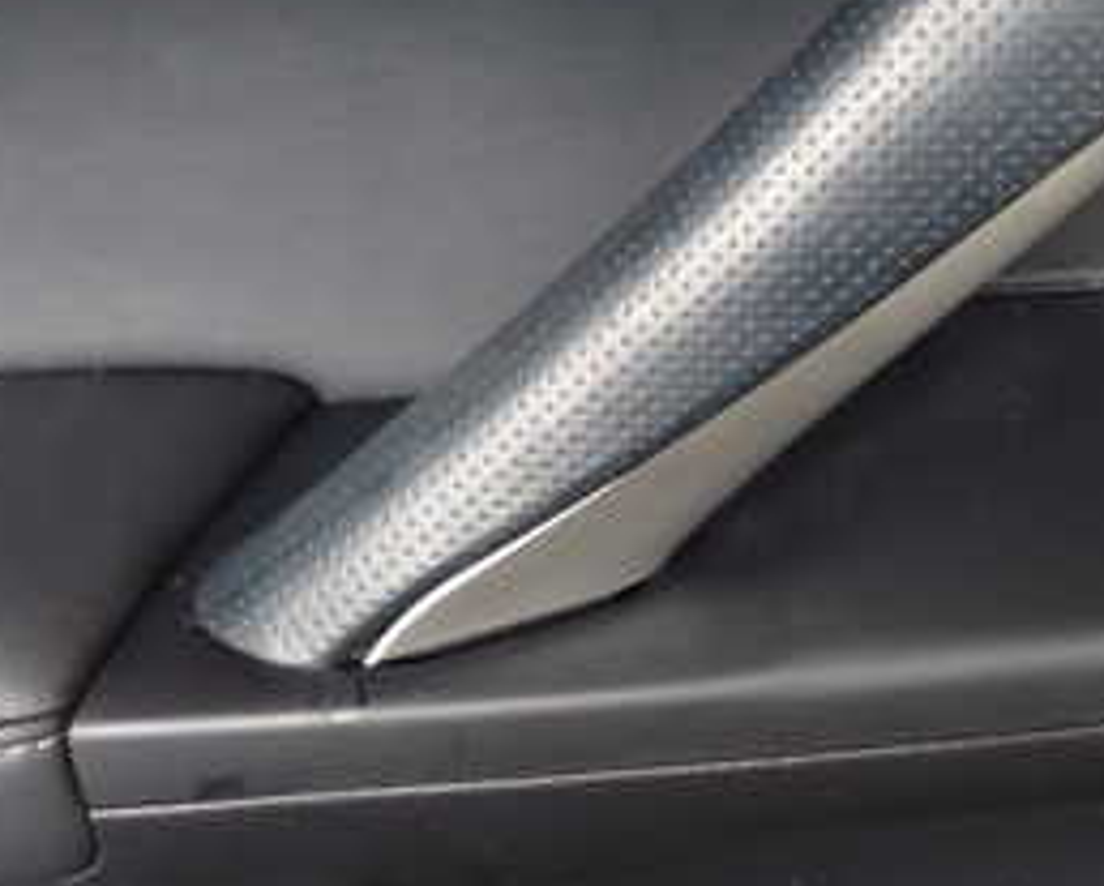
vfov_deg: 21.6
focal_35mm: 68
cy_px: -21
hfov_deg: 26.0
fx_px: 2224
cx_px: 1185
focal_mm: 5.4
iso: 160
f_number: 2.3
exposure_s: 1/60
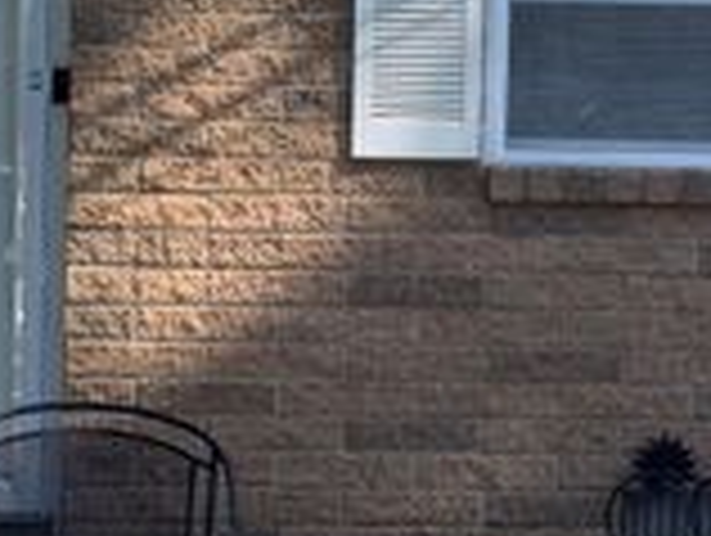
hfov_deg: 20.0
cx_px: 266
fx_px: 2016
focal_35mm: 98
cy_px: 146
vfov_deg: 15.1
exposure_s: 1/497
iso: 25
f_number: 2.4
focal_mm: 3.3
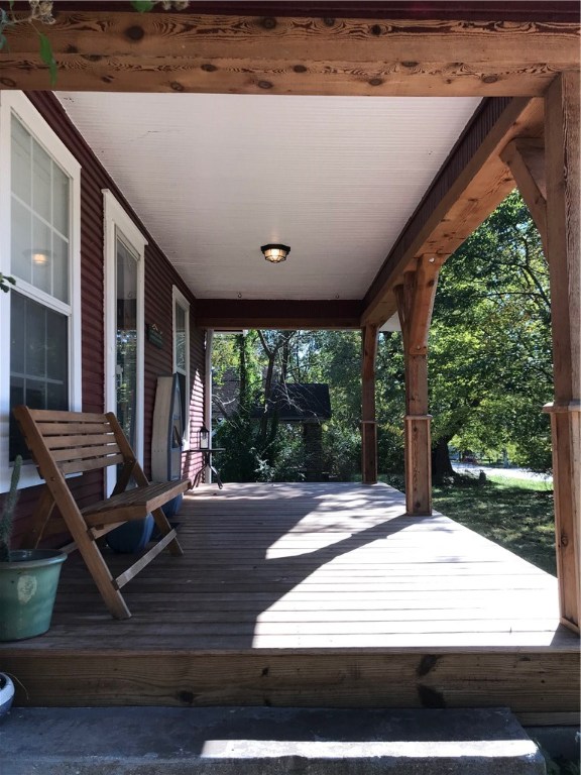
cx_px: 290
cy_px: 388
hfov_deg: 49.7
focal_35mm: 28
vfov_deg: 63.4
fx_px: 627
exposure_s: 1/526
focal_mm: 3.99
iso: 20
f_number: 1.8
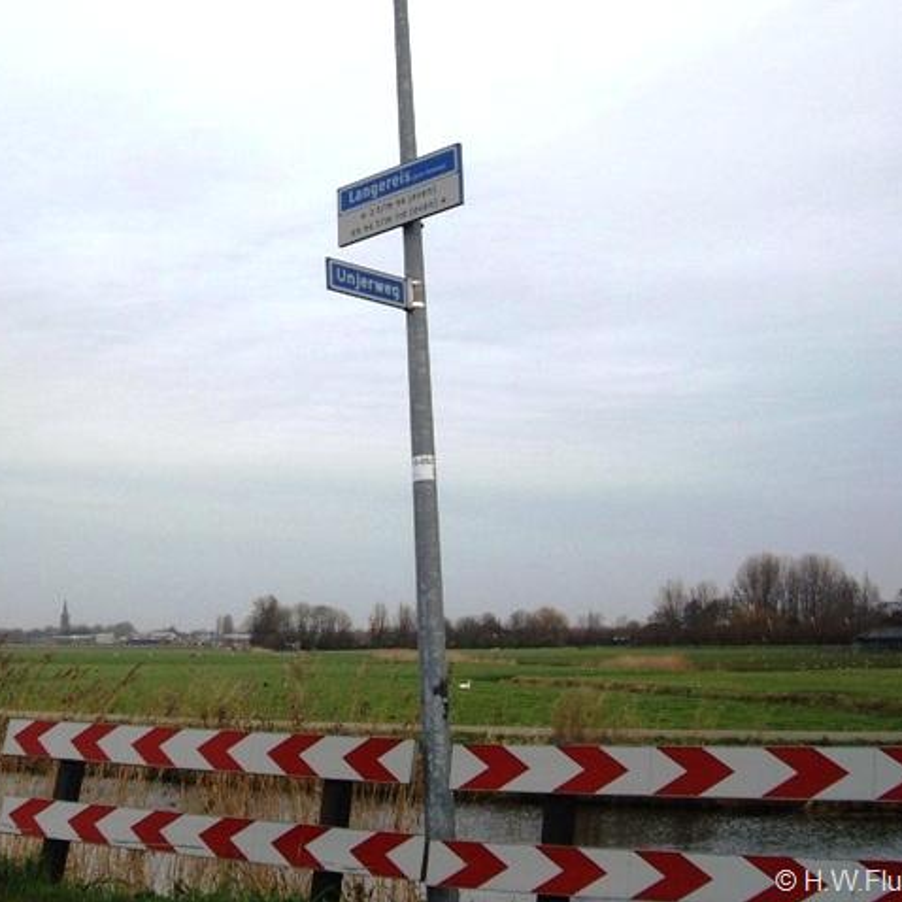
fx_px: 1327
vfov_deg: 37.6
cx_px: 400
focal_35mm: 45
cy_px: 451
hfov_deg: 37.5
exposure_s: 1/160
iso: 64
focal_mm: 7.9
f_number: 2.8
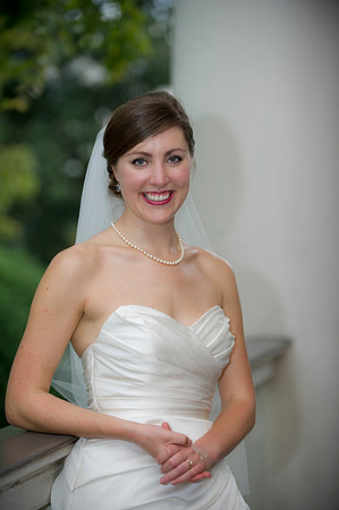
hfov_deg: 11.8
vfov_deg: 17.7
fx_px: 1642
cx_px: 170
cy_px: 255
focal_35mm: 116
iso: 250
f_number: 2.8
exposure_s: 1/160
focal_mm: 116
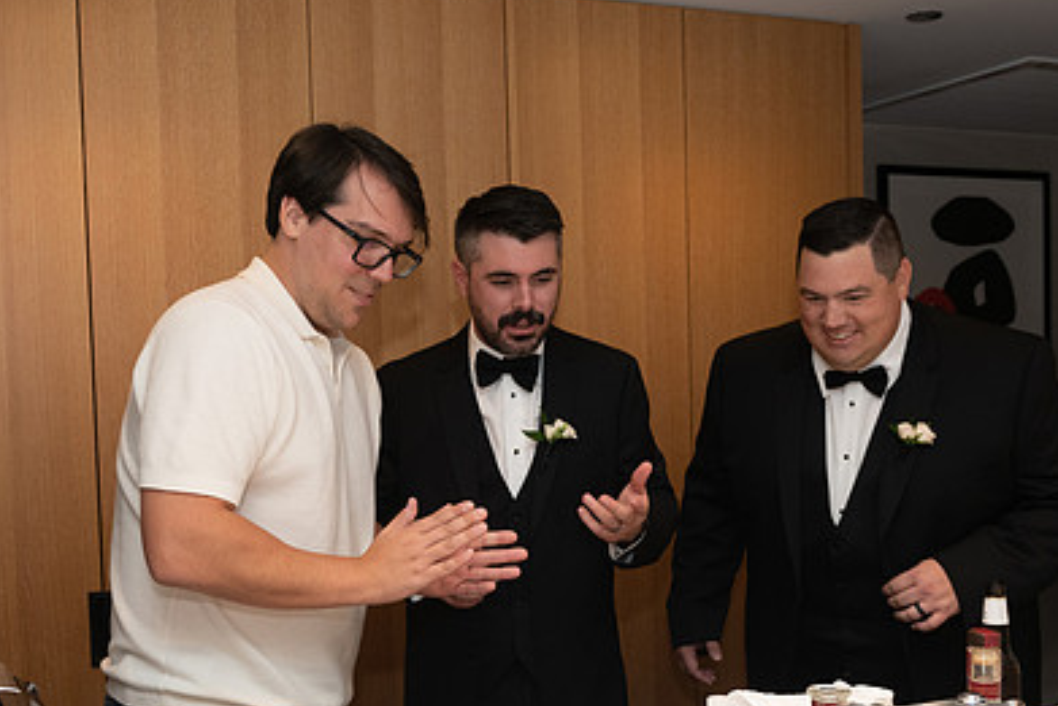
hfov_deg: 45.2
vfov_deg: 31.1
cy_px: 440
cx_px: 430
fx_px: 1264
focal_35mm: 43
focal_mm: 29
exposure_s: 1/200
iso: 1250
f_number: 4.5
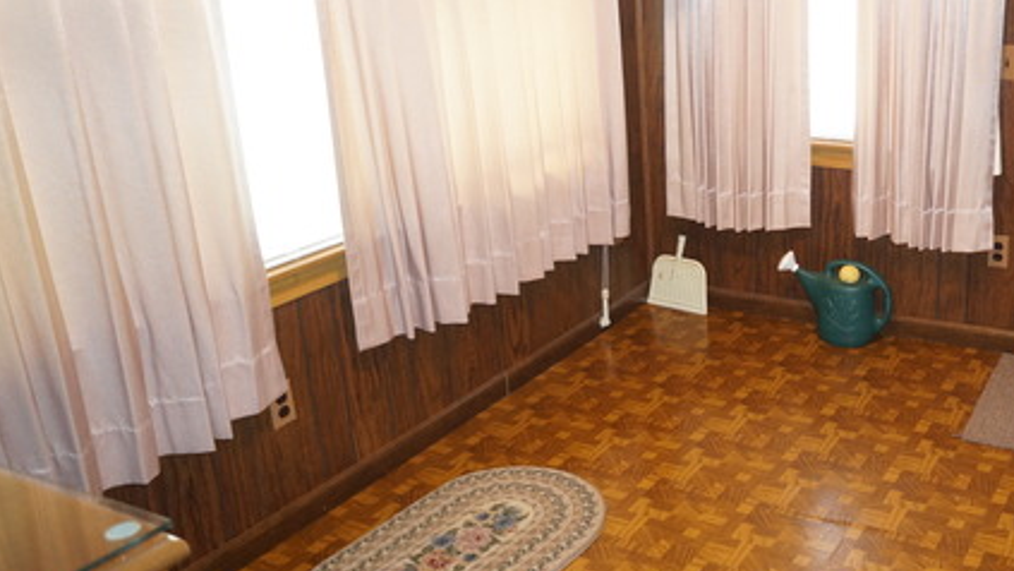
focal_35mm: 38
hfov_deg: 50.9
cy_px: 253
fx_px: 1022
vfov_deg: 31.2
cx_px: 743
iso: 800
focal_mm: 16
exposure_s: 1/25
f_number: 2.8
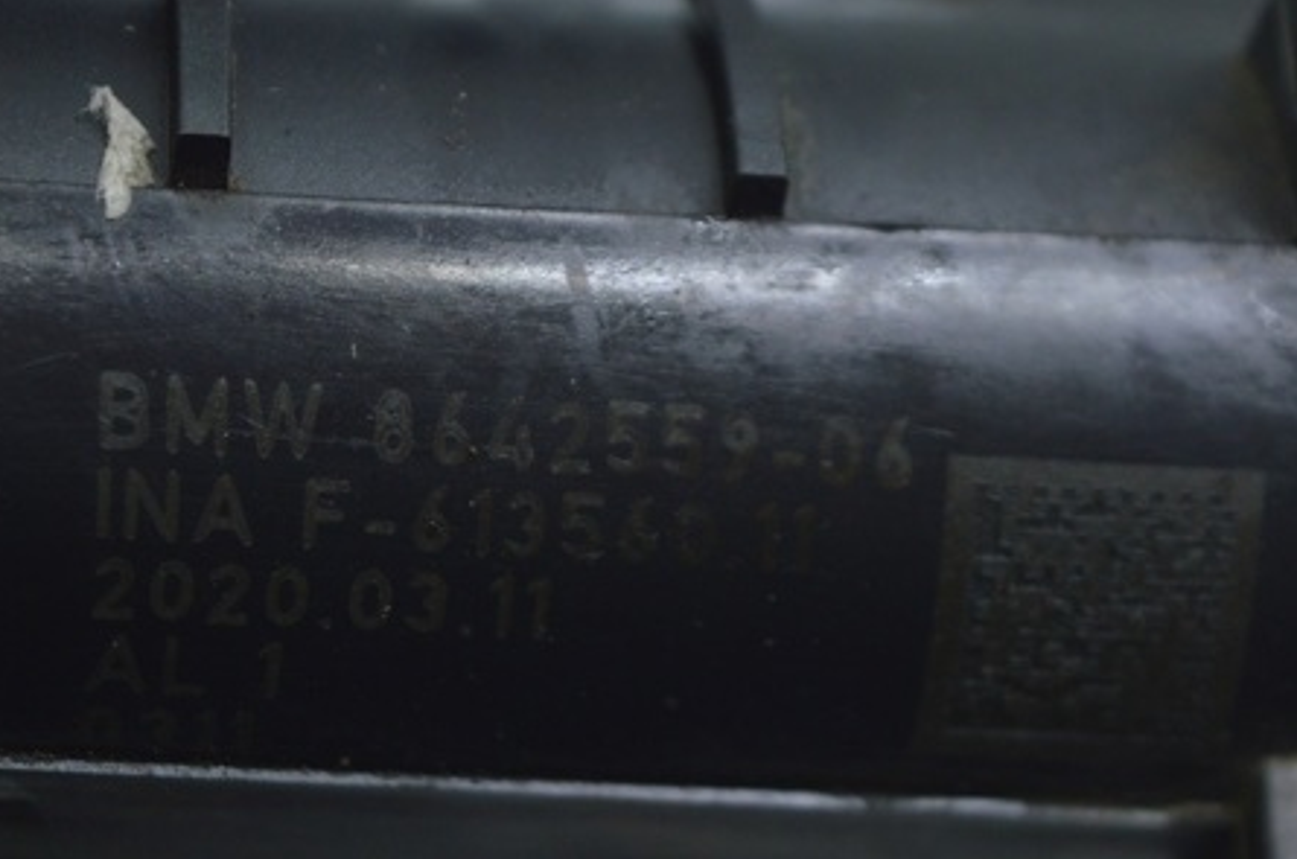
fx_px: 4269
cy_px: 409
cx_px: 539
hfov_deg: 17.3
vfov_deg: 11.5
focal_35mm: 119
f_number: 5.6
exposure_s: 1/40
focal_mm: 55
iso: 400
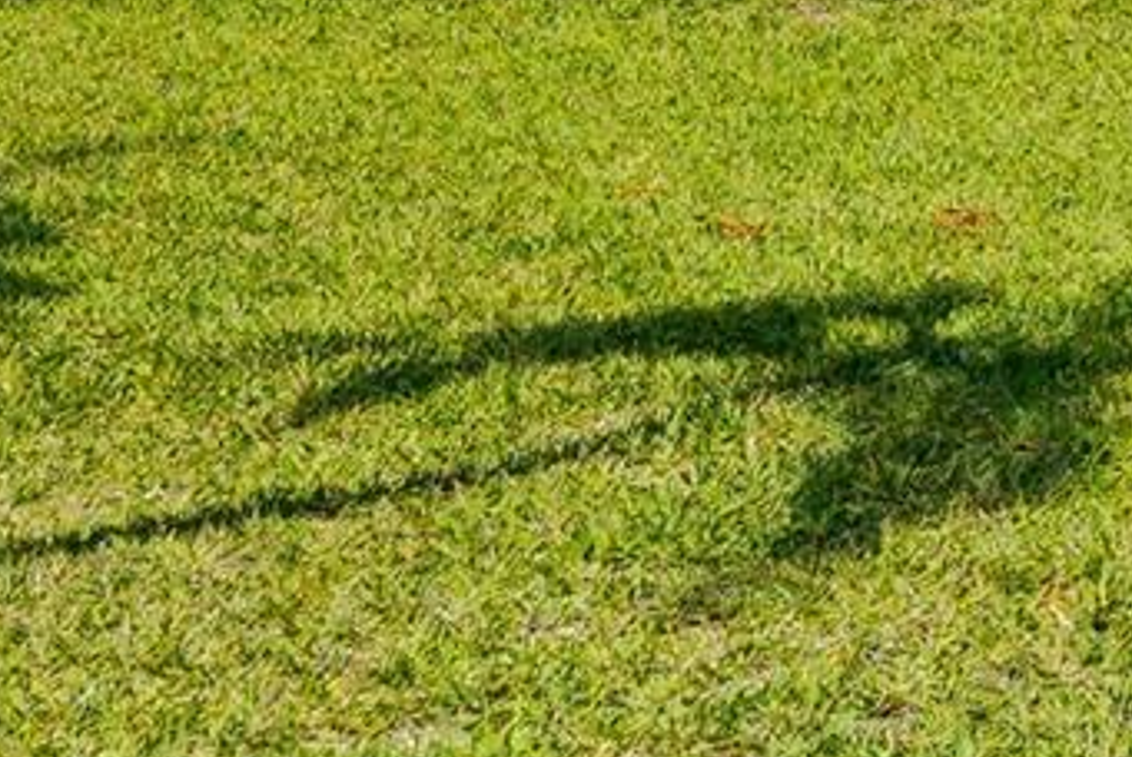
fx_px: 3021
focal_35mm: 96
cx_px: 1464
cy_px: -164
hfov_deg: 19.6
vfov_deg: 13.8
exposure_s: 1/1250
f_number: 8
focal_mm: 16
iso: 800
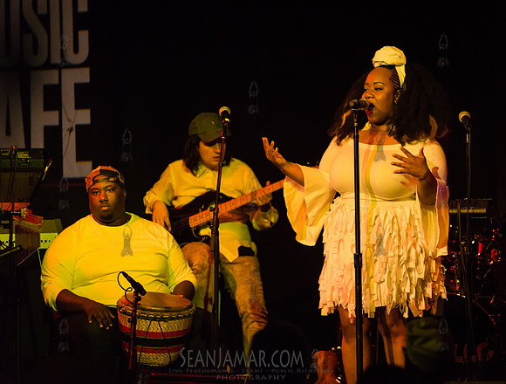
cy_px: 179
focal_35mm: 180
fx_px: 2642
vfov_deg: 8.3
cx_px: 307
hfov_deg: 10.9
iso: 4000
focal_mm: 155
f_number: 2.8
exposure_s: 1/320
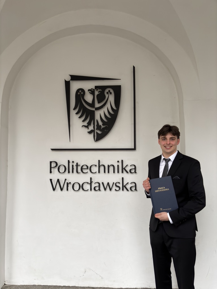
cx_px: 108
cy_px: 144
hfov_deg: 53.1
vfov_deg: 67.3
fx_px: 217
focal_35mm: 26
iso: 80
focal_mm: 5.96
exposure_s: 1/103
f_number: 1.6
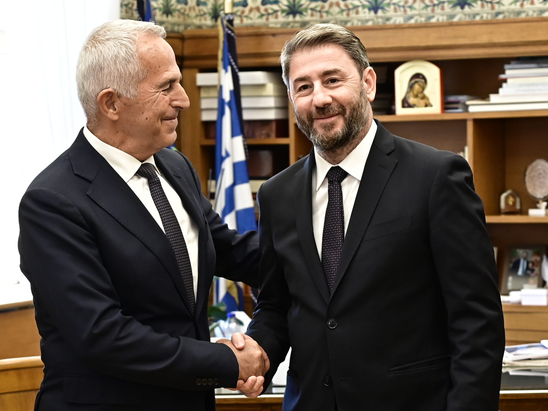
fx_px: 1235
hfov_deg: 25.0
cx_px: 258
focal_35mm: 78
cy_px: 206
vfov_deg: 18.9
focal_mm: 48
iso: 1000
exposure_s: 1/160
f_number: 4
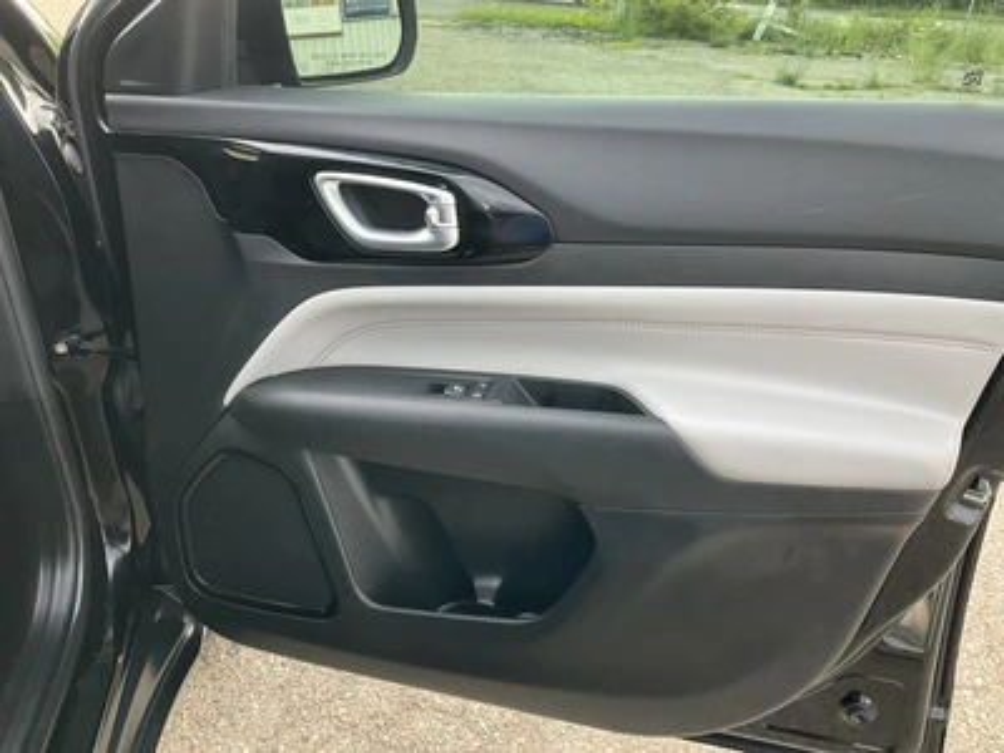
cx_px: 502
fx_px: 841
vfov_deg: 48.2
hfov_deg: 61.7
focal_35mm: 29
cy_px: 376
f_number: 1.8
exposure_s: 1/60
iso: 100
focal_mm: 3
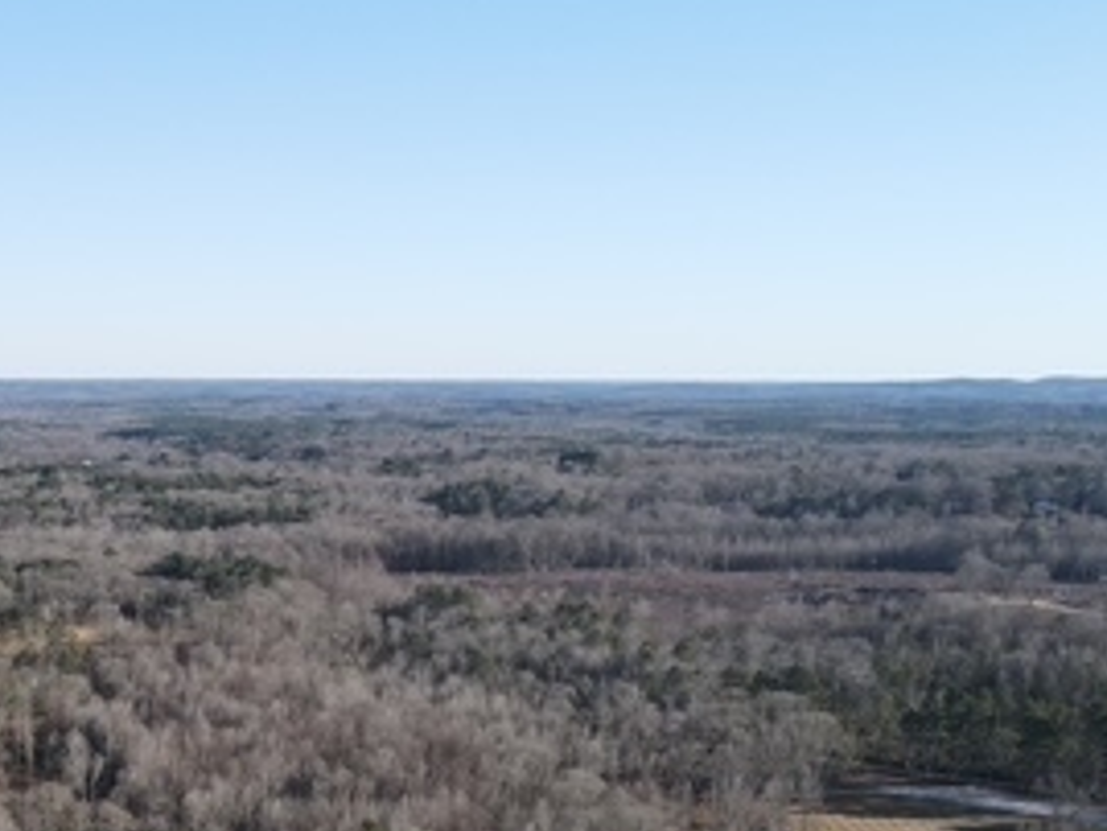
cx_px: 235
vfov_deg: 24.2
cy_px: 893
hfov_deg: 32.9
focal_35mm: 57
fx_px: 1824
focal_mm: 4.5
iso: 100
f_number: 2.8
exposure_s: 1/350
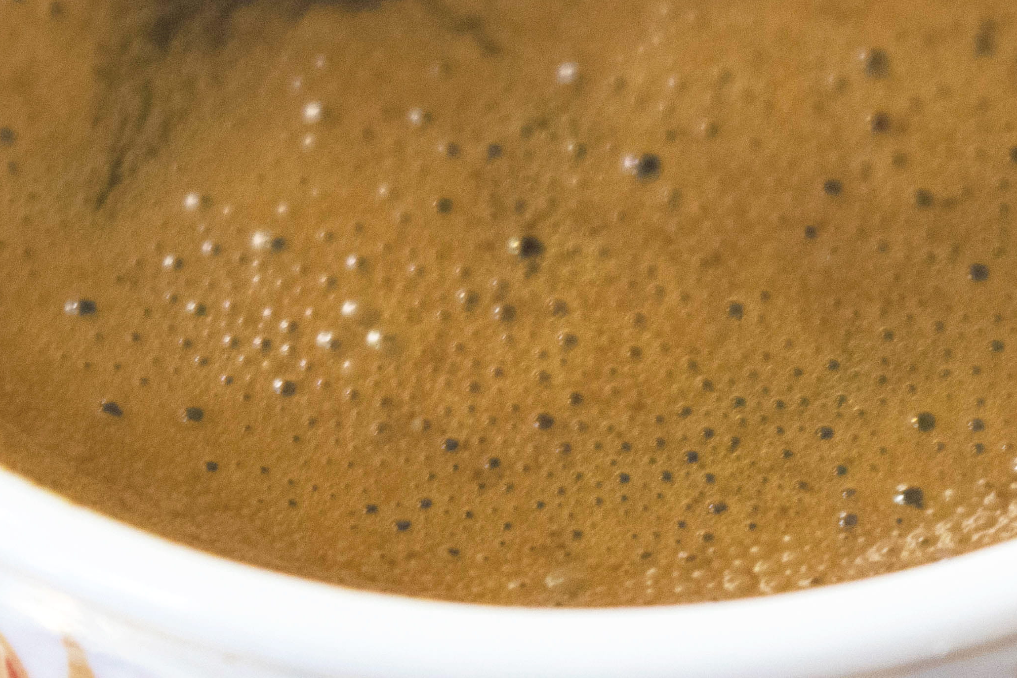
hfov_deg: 8.5
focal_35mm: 240
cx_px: 884
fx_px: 6791
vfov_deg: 5.7
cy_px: 425
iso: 1400
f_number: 5.6
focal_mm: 55
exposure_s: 1/60
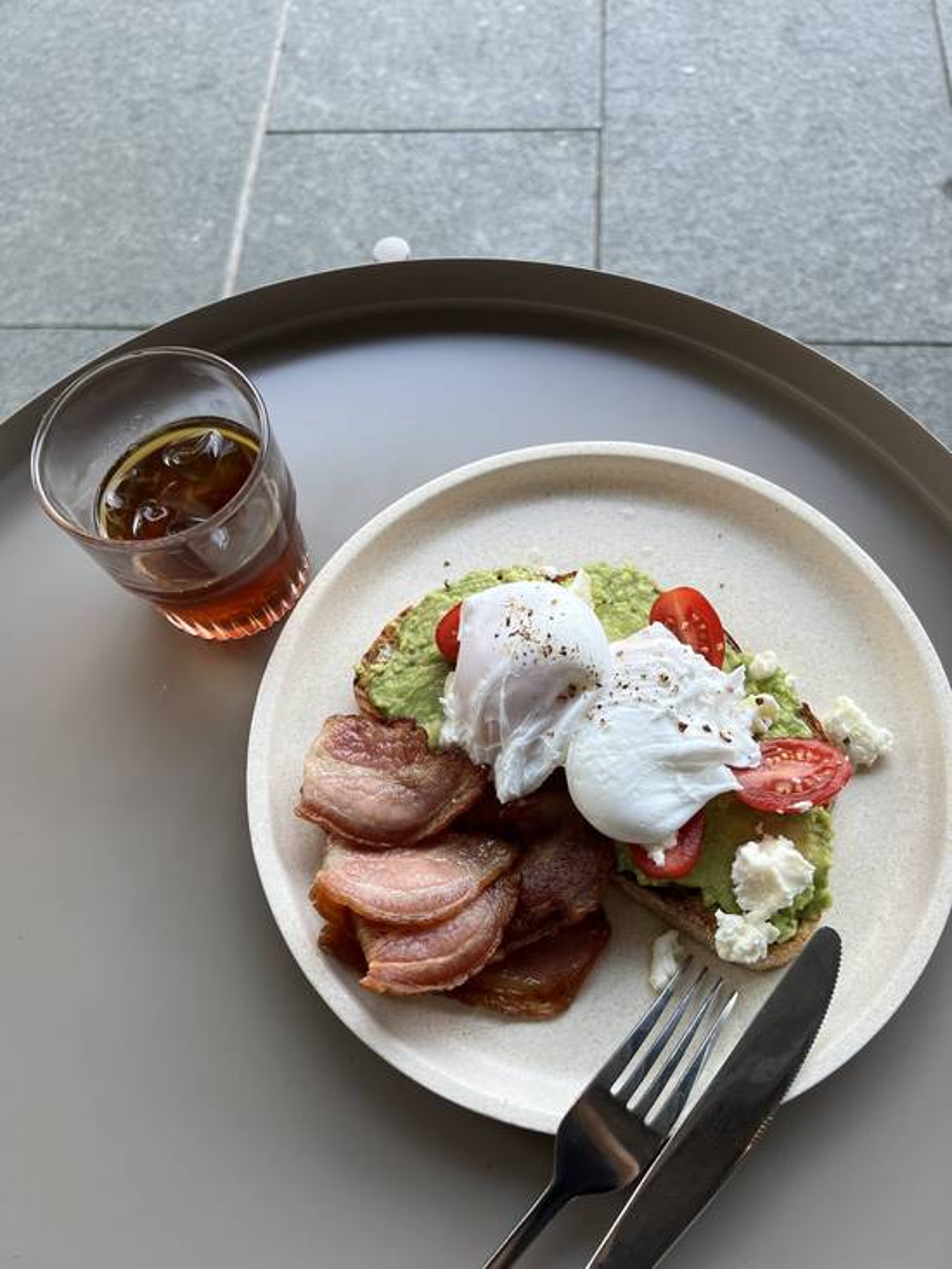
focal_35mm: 26
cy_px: 634
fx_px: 953
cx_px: 476
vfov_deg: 67.3
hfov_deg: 53.1
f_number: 1.5
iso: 50
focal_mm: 5.7
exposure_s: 1/100
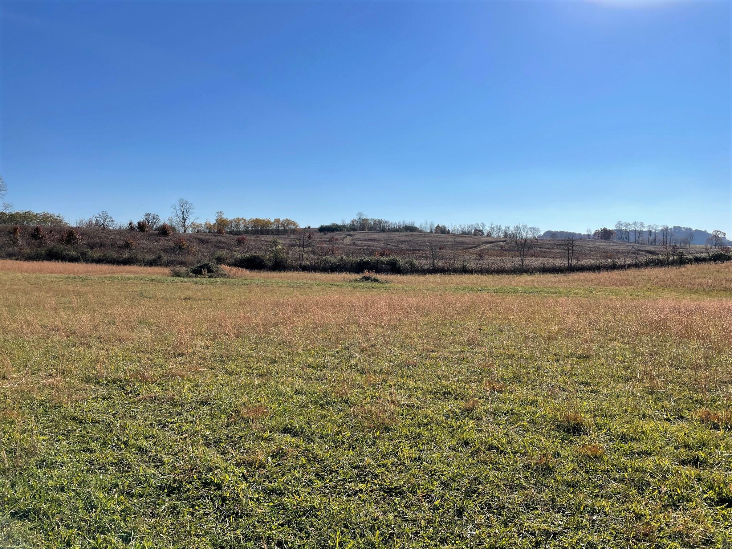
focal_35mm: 26
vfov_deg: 53.1
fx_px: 550
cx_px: 366
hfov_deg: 67.3
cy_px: 274
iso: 32
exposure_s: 1/7299
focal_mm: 4.2
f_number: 1.6
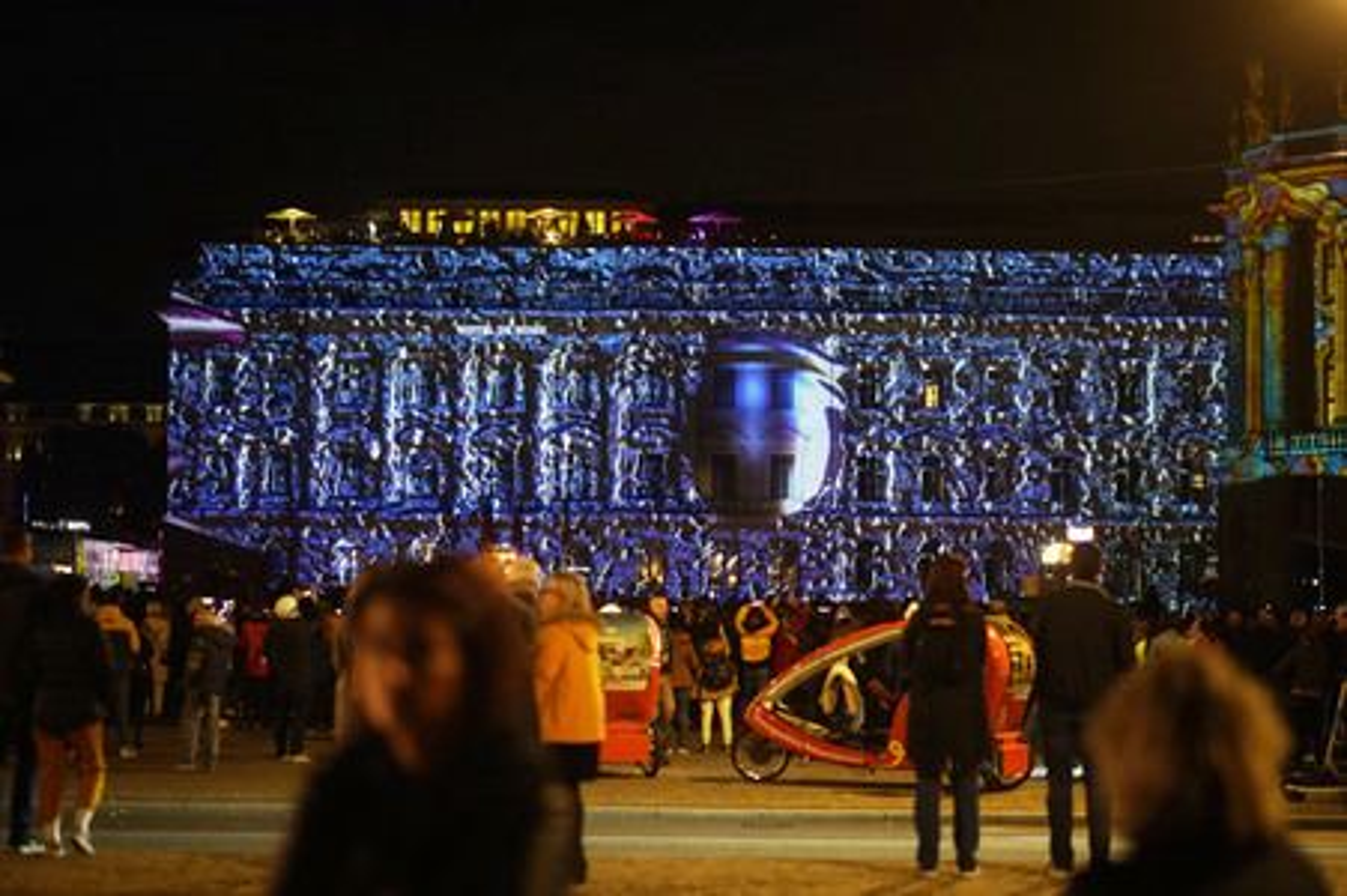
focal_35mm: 85
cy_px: 448
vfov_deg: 16.0
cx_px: 674
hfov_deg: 23.9
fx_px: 3178
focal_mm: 85
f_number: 2
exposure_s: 1/60
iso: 1600
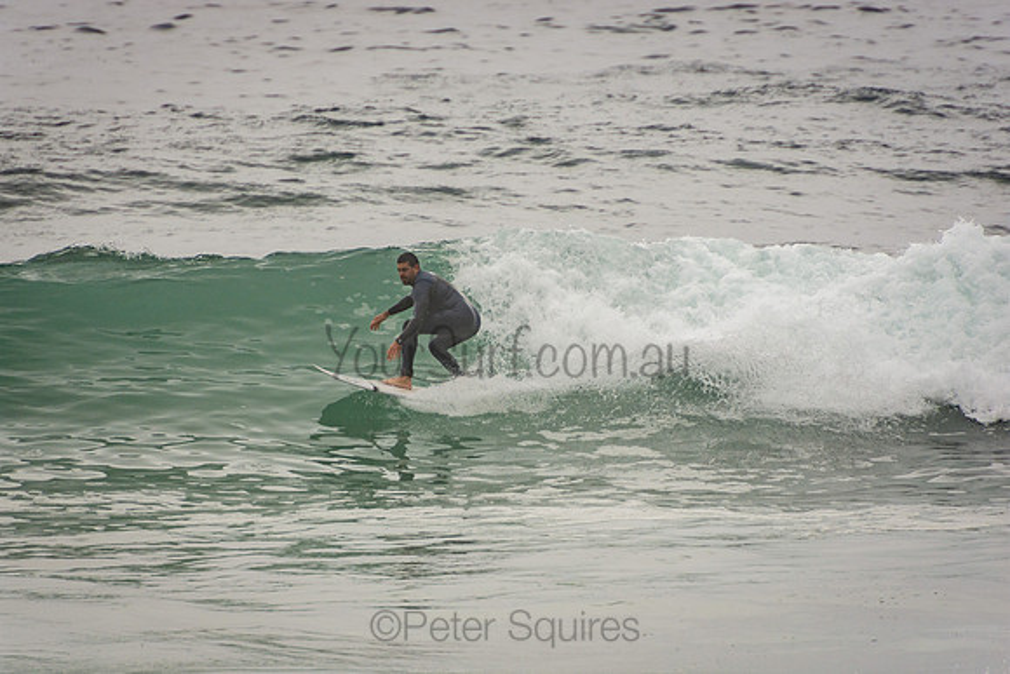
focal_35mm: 600
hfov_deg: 3.4
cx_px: 505
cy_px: 337
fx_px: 16836
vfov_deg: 2.3
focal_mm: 400
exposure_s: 1/1250
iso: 320
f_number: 5.6
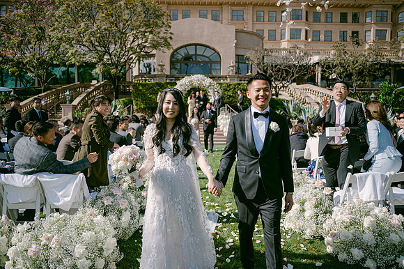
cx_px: 202
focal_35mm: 28
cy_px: 134
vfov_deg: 46.4
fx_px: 314
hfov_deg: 65.5
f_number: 2.8
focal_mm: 28
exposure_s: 1/2500
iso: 100
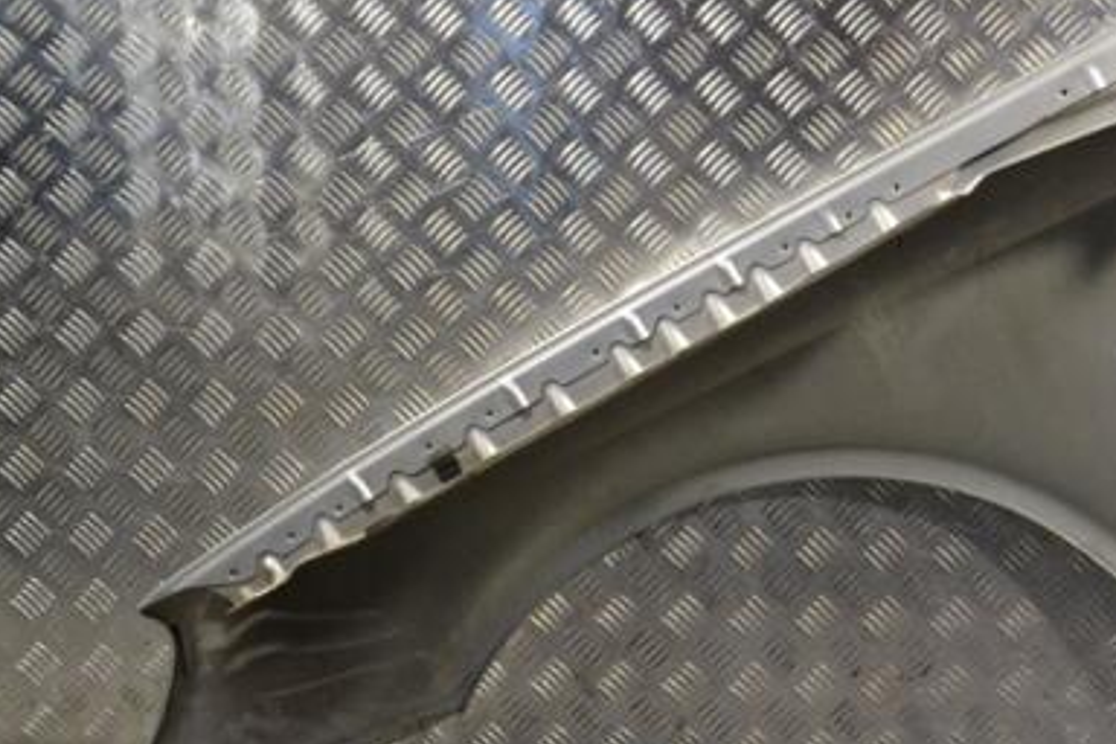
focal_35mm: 61
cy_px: 363
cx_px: 846
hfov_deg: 32.2
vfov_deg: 22.3
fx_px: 1891
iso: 3200
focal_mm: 26
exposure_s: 1/320
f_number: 9
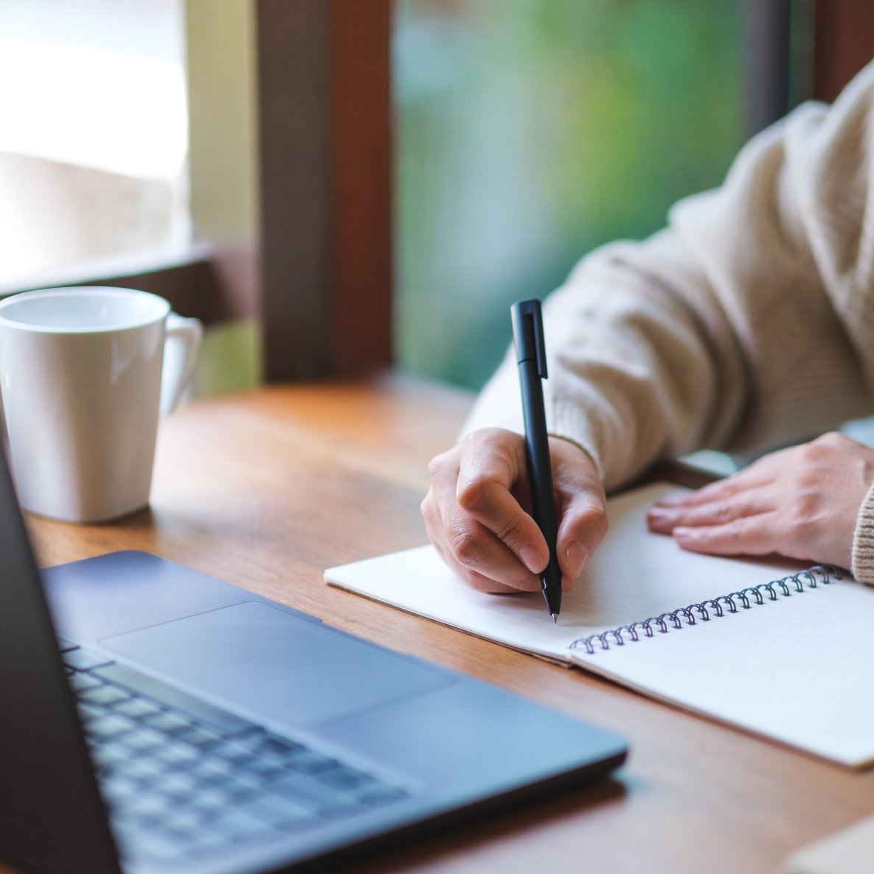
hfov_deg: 16.1
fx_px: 3085
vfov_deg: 16.1
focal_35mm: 108
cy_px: 508
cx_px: 436
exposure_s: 1/640
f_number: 1.4
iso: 160
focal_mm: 56
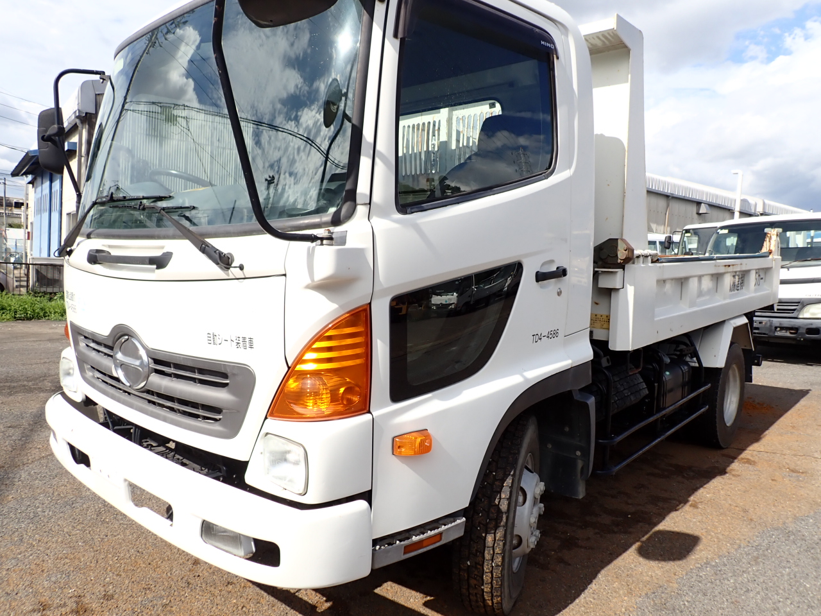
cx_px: 410
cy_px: 308
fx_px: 593
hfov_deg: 69.4
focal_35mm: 25
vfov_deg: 54.9
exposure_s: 1/160
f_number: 8
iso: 100
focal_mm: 4.5
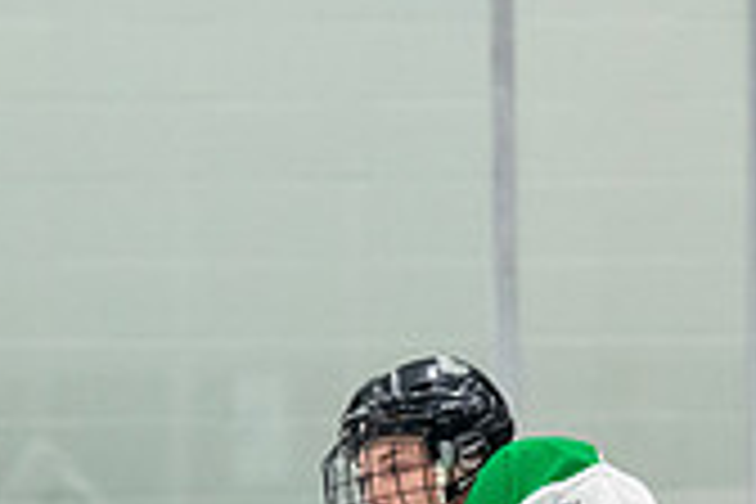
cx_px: 617
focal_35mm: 537
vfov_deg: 2.6
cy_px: 808
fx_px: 11276
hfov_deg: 3.8
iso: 4000
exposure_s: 1/800
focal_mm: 122
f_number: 2.8
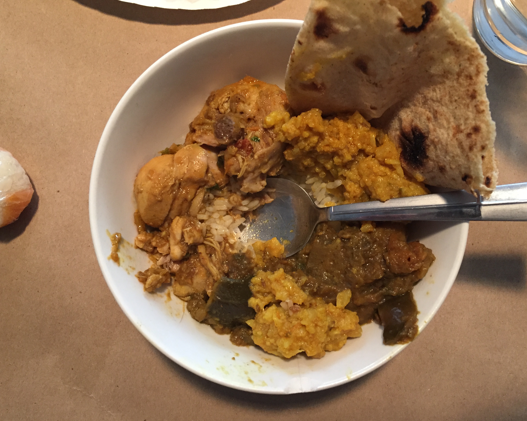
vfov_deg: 47.1
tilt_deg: -86.0
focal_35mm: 31
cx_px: 273
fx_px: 484
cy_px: 215
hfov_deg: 57.2
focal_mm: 4.15
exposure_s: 1/30
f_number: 2.2
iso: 160
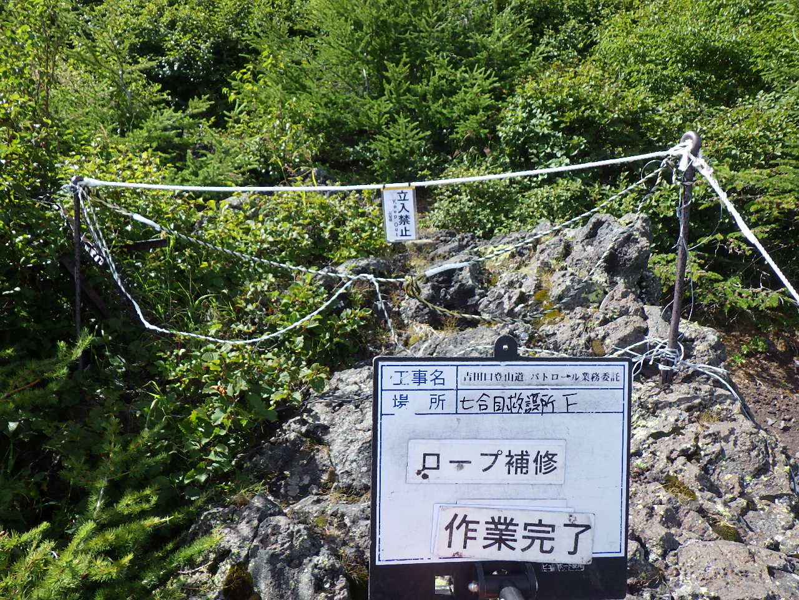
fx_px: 646
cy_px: 300
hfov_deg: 63.4
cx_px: 400
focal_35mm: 28
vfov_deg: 49.7
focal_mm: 5
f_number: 4.2
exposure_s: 1/500
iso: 125
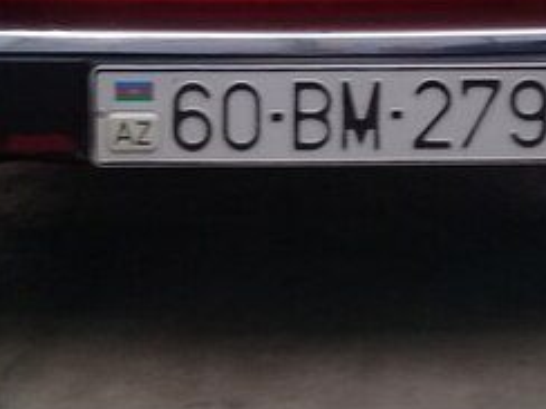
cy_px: -91
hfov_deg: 23.3
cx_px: 255
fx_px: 1325
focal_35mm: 84
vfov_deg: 16.8
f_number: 2.2
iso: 64
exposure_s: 1/33
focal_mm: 3.3
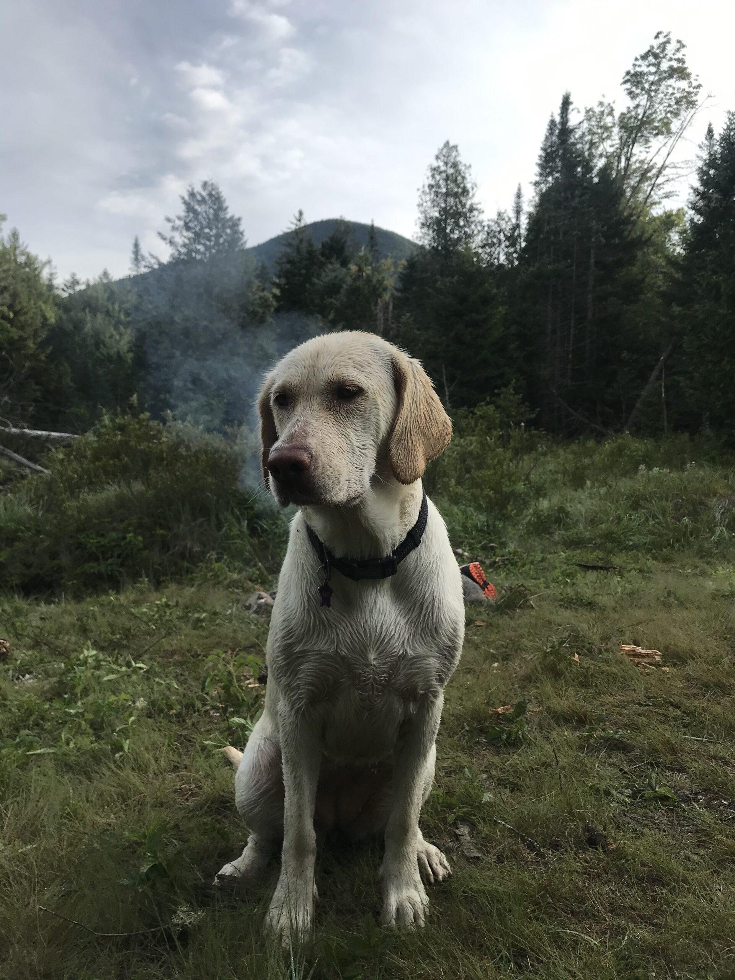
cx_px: 368
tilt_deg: -0.9
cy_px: 490
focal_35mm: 28
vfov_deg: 63.4
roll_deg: +0.4
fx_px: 793
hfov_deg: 49.7
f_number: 1.8
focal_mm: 3.99
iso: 20
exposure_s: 1/1064
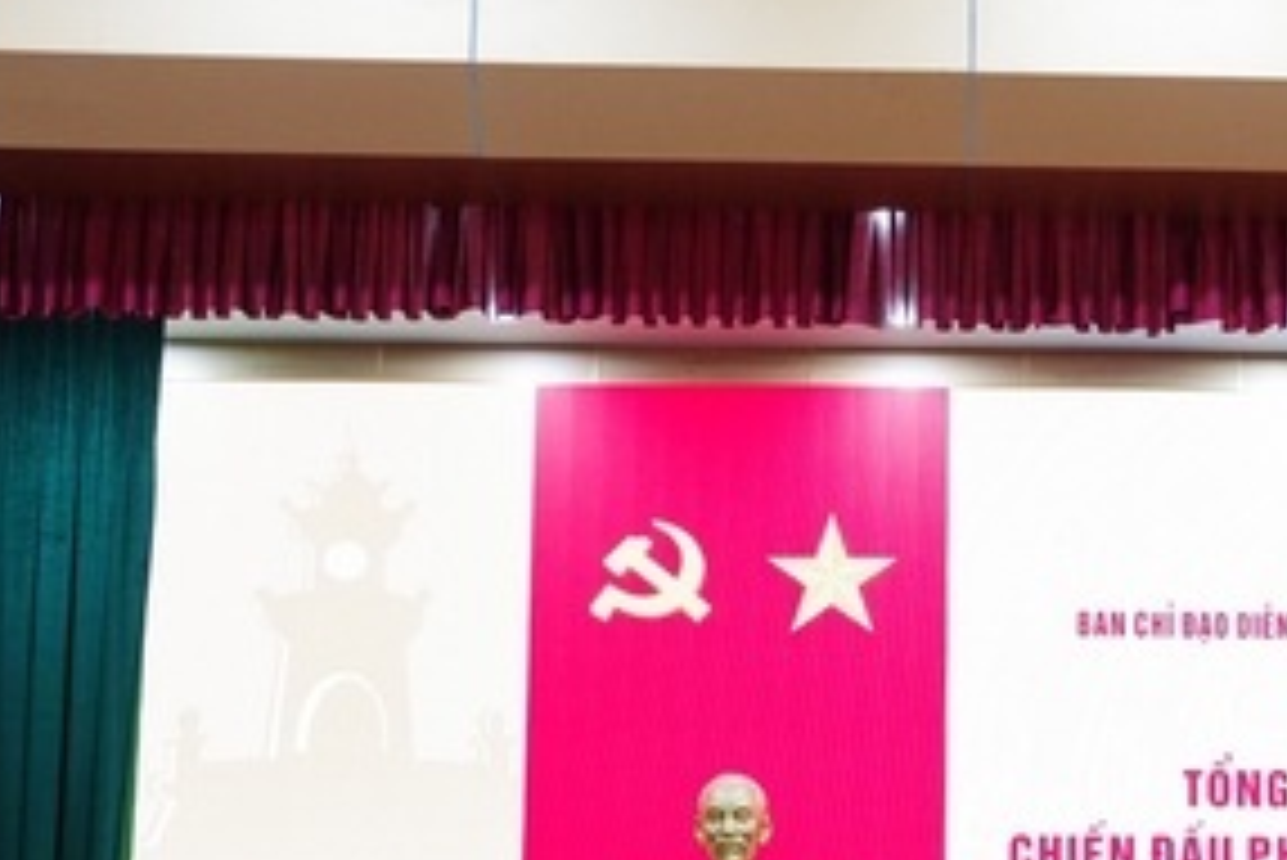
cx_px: 1161
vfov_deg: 20.2
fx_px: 2325
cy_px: 878
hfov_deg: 29.6
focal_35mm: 65
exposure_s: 1/80
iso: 3200
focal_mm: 21
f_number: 5
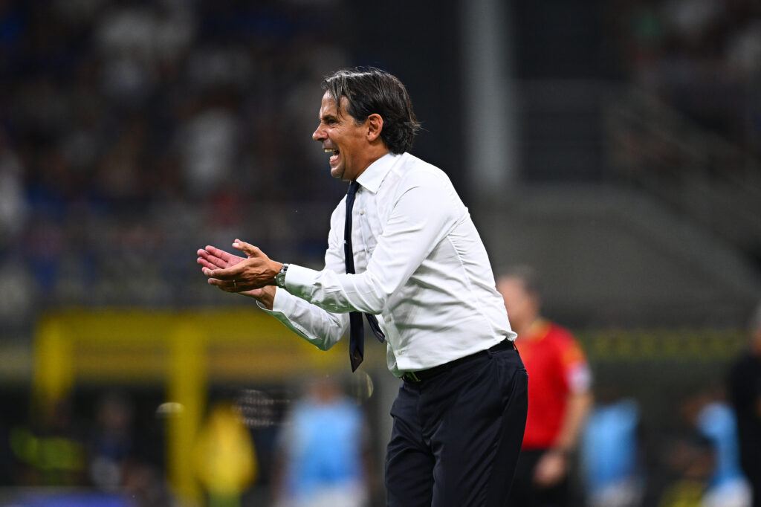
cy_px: 254
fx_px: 12679
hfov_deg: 3.4
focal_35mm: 600
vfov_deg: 2.3
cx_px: 380
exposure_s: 1/1600
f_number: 2.8
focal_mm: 400
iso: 2000
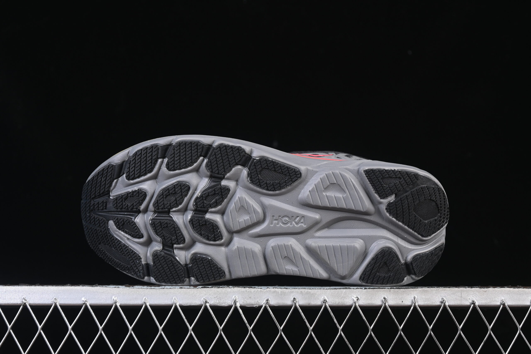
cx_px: 266
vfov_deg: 18.2
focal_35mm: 75
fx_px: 1106
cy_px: 177
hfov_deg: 27.0
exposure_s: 1/50
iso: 160
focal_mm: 50
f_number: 6.3
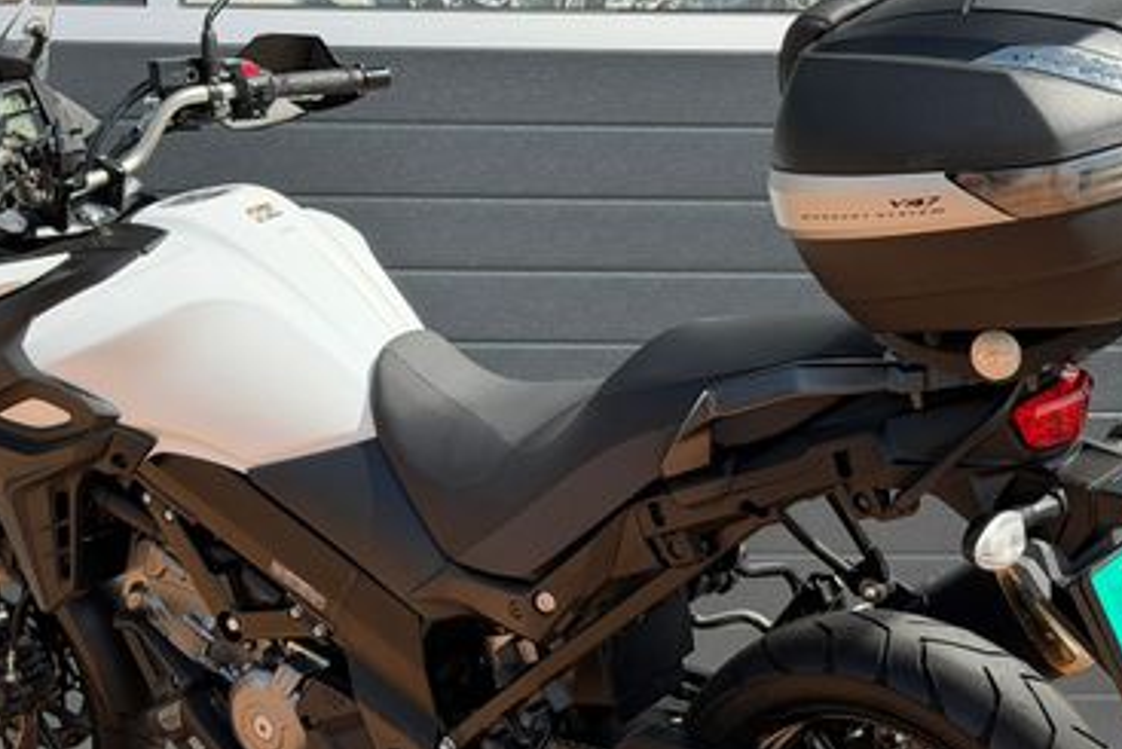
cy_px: 517
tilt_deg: -7.9
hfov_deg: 23.4
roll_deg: -0.5
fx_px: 2712
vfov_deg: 15.7
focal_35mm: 87
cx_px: 504
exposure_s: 1/2667
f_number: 1.78
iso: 80
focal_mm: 6.76
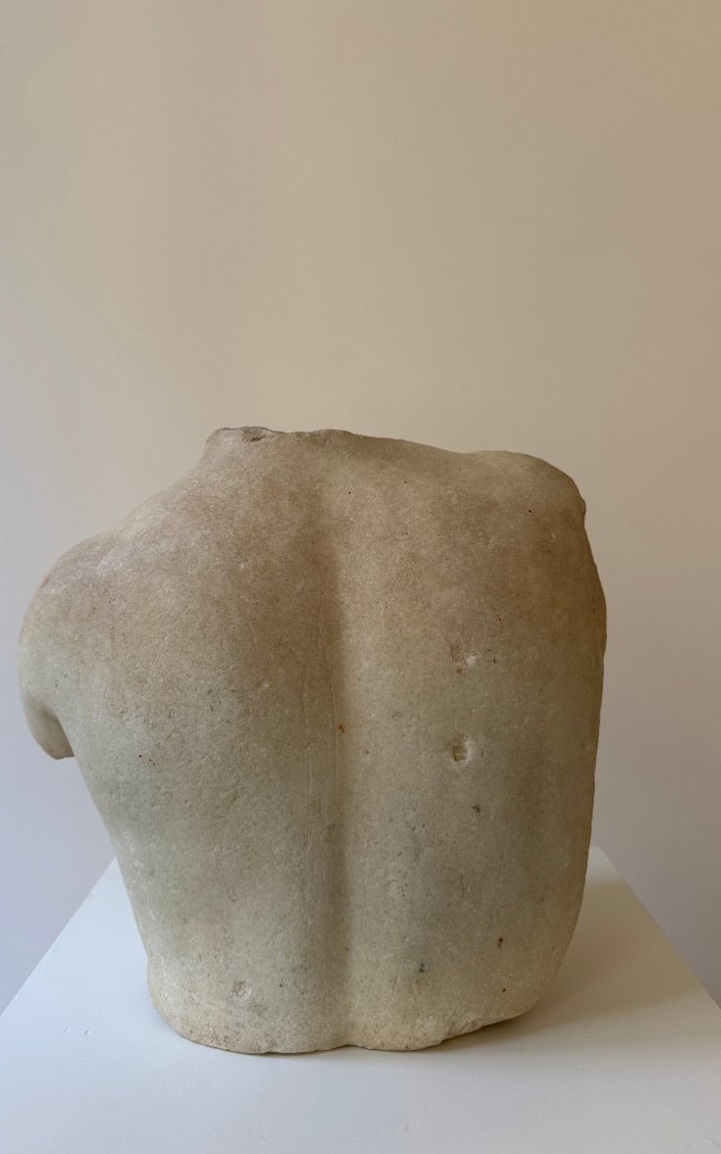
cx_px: 341
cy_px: 576
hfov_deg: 46.0
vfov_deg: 68.4
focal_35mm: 27
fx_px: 849
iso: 160
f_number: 1.78
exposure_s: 1/121
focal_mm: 6.76
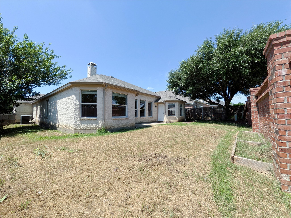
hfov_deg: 102.1
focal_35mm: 14
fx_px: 118
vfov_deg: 85.7
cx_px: 146
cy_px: 109
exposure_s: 1/200
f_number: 2.2
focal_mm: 1.85
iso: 47
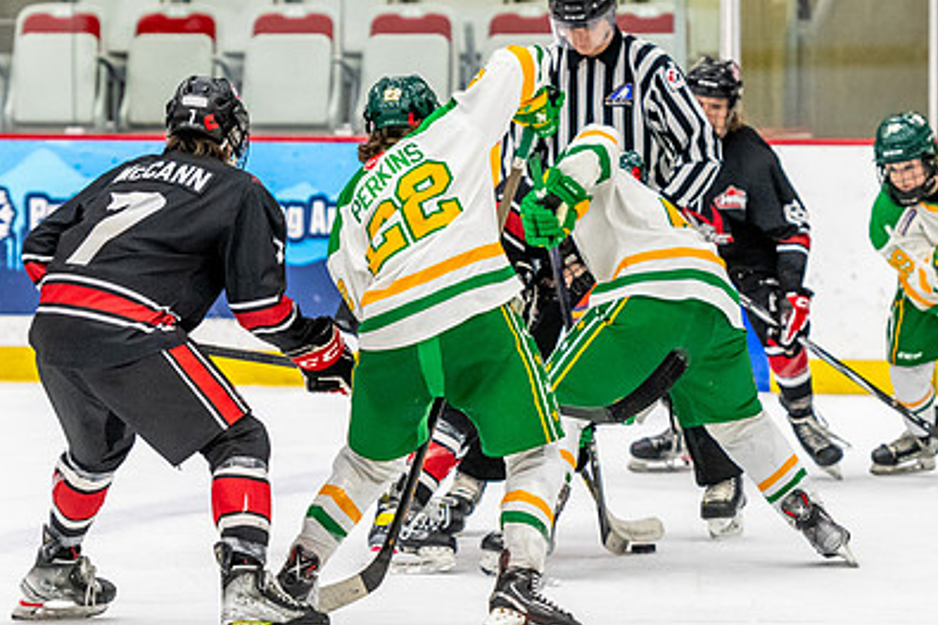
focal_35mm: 290
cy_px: 266
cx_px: 557
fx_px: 7553
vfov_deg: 4.7
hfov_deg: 7.1
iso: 4000
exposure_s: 1/640
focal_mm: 135
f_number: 2.8
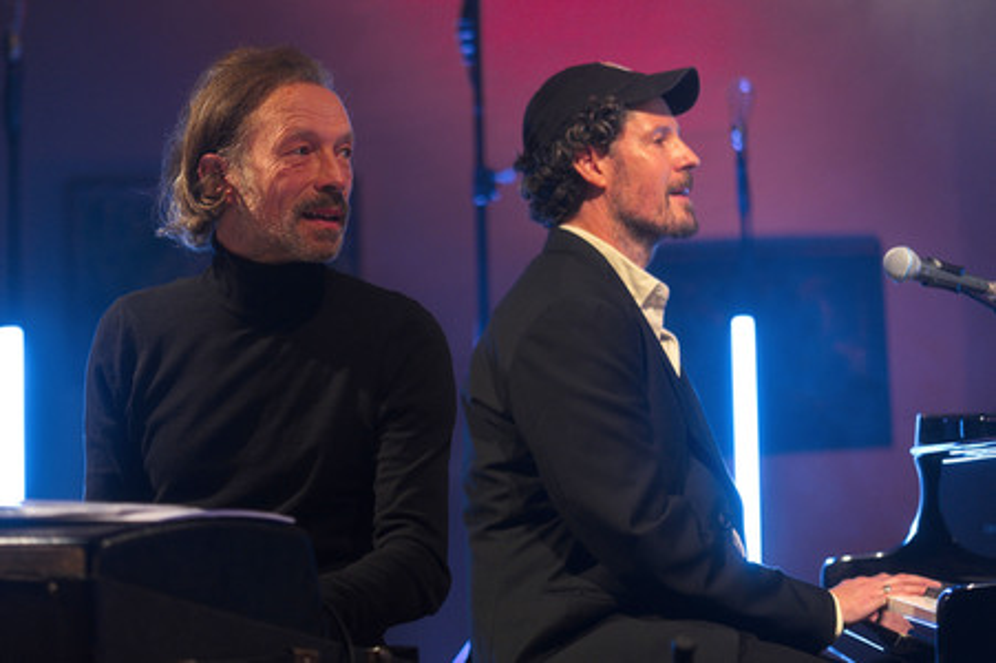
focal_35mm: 70
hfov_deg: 28.9
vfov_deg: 19.4
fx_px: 1935
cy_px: 332
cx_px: 498
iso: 2000
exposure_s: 1/160
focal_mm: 70
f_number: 2.8
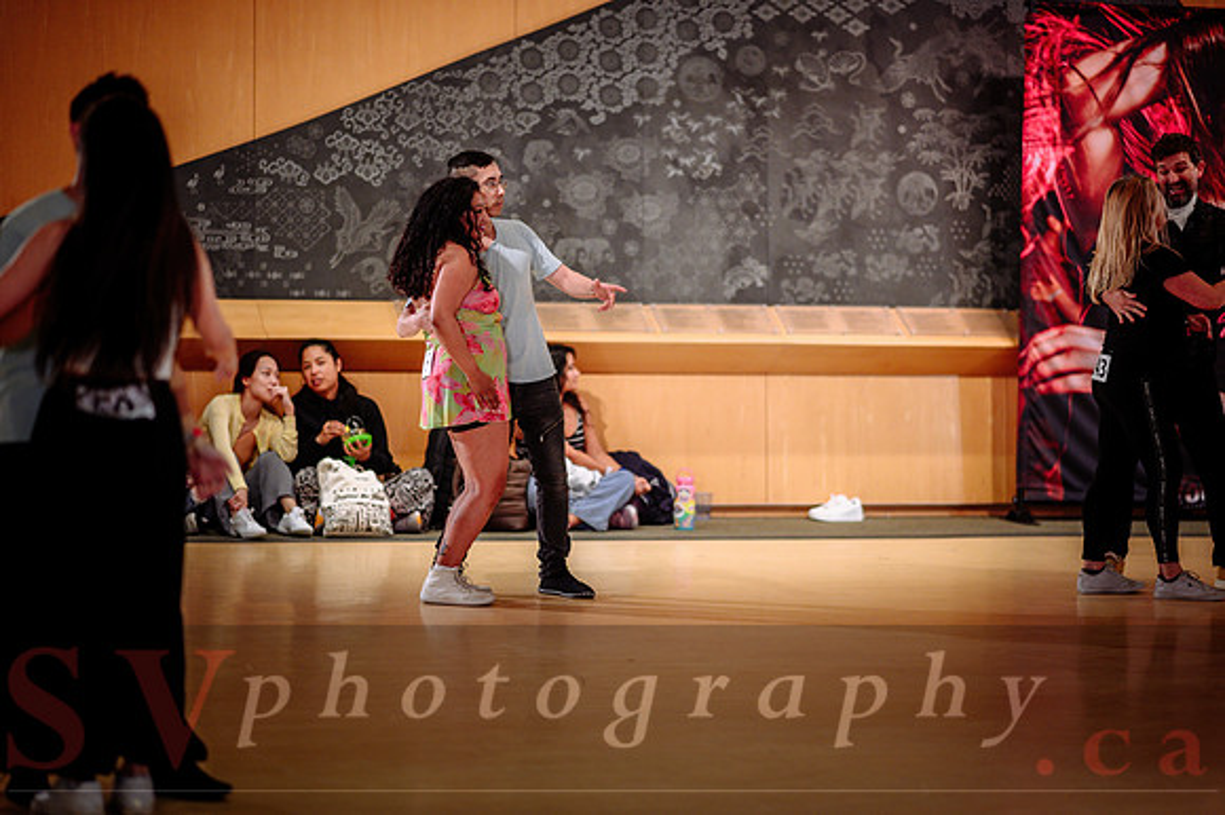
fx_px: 3761
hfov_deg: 18.5
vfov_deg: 12.4
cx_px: 612
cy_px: 408
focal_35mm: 111
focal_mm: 105
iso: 1000
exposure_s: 1/500
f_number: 1.4
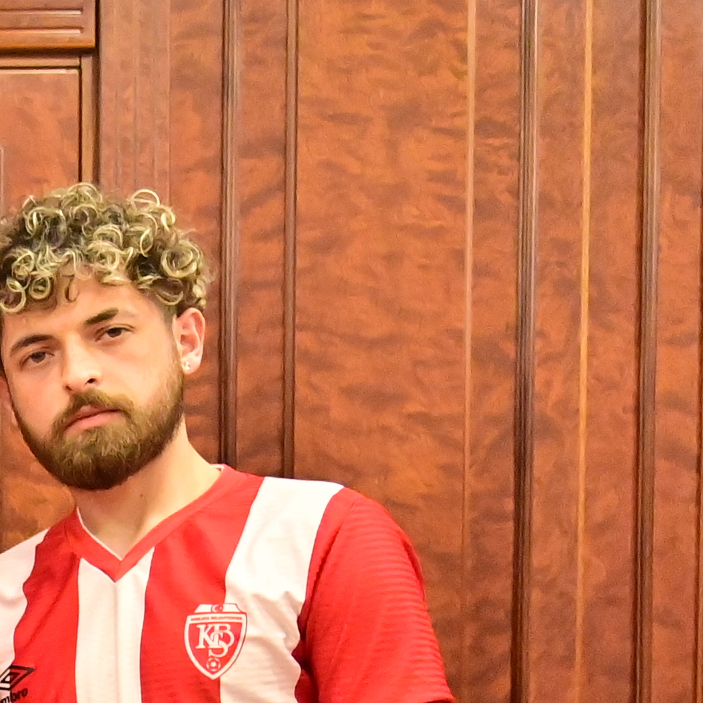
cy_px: 1088
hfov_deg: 11.1
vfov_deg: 11.9
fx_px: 3194
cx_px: -803
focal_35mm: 139
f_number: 4
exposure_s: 1/1000
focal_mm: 31
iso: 10000
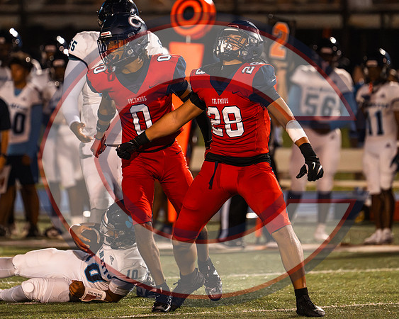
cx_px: 120
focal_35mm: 577
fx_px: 6814
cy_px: 131
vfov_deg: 2.7
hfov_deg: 3.4
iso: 16000
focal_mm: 400
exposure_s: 1/1600
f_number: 4.5
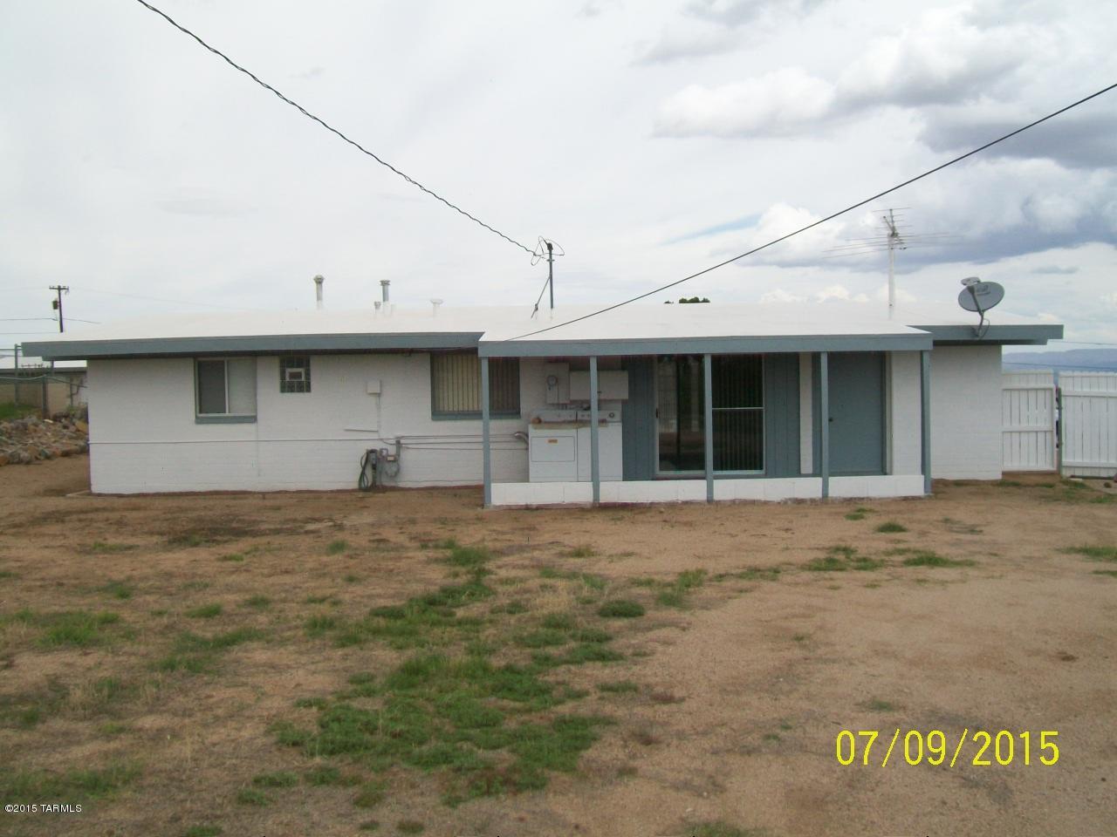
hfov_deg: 54.0
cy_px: 418
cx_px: 558
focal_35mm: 34
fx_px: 1097
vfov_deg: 41.8
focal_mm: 6.1
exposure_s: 1/500
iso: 64
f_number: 4.9
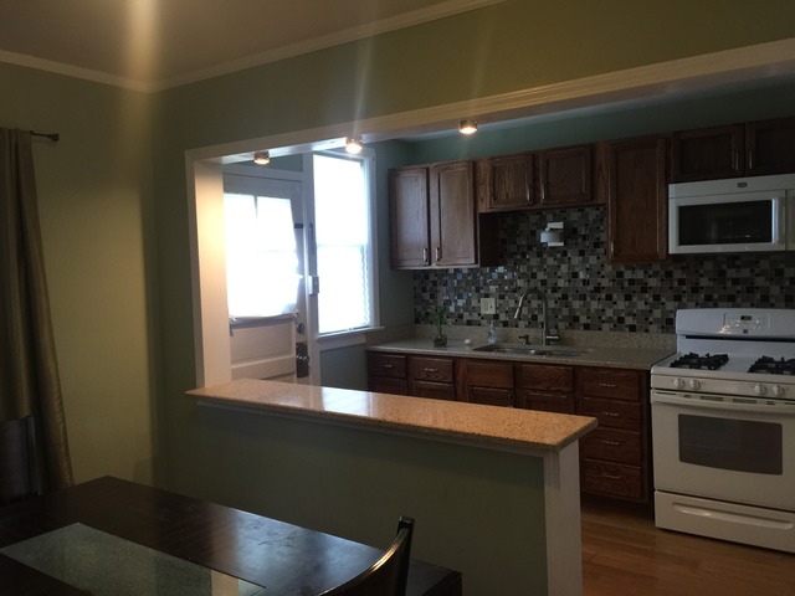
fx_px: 666
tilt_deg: -2.2
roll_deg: +0.5
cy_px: 298
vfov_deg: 48.2
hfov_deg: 61.7
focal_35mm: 29
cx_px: 398
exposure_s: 1/15
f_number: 2.2
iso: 80
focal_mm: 4.15
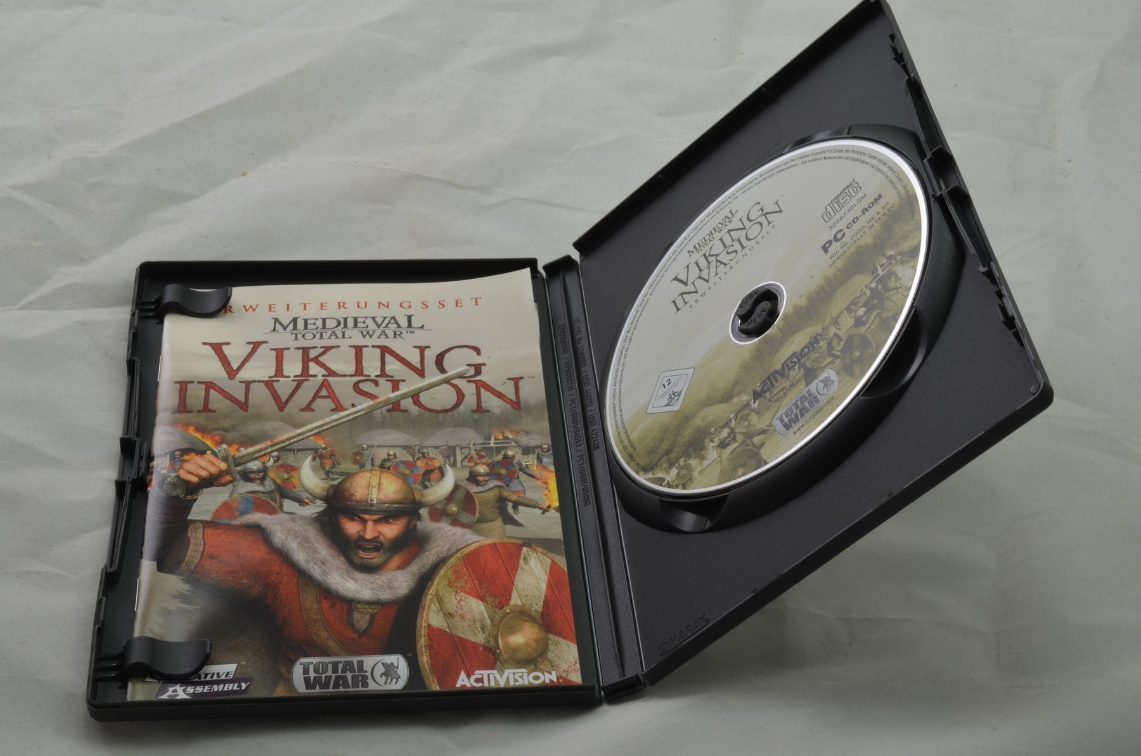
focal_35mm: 60
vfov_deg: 22.5
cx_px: 570
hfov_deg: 33.5
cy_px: 378
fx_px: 1898
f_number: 20
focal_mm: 40
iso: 100
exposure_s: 1/2
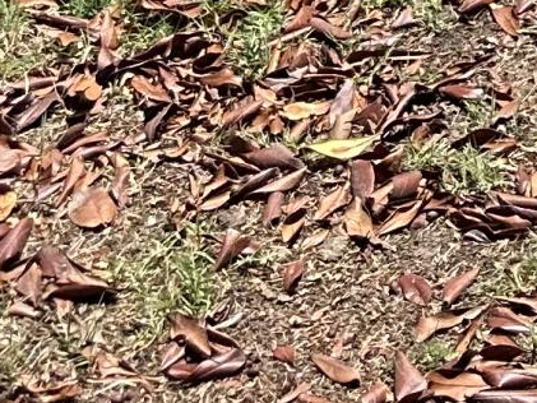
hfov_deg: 10.3
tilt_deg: -7.9
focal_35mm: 171
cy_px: -990
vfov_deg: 7.2
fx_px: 2653
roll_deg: -0.4
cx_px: 1182
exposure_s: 1/3058
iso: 80
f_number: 1.78
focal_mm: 6.86
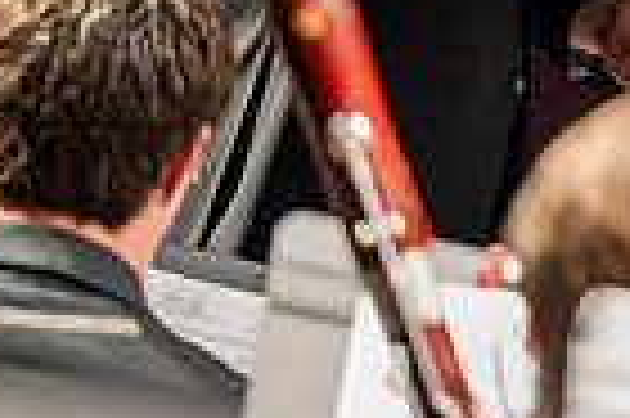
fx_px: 11956
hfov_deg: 3.0
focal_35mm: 684
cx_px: 1238
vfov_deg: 2.0
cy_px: -164
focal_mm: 165
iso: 16000
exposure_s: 1/640
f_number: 2.8
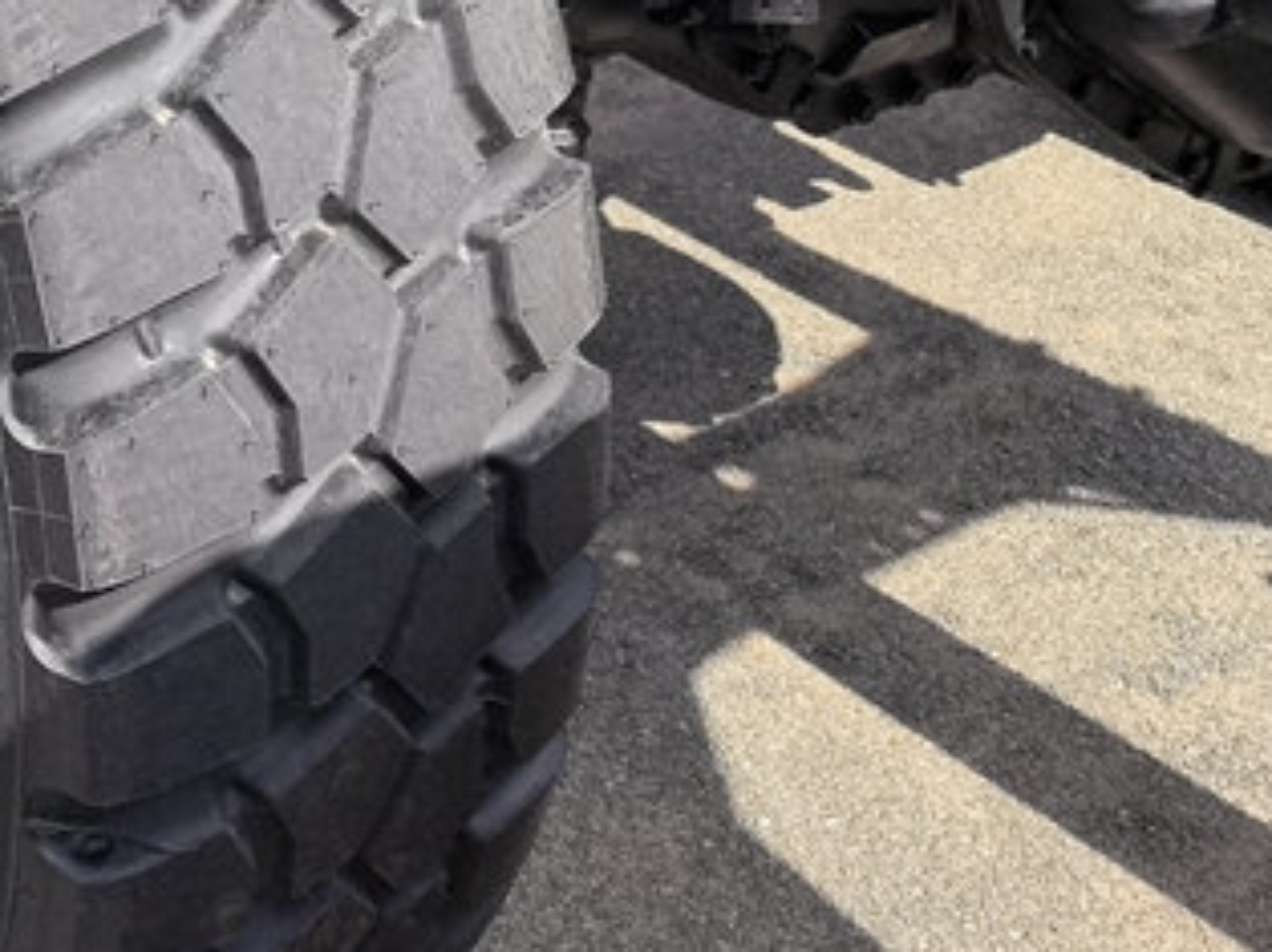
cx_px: 69
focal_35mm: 74
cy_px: -89
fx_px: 2717
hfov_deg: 25.3
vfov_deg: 19.1
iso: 50
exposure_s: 1/3448
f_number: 2
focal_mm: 5.75
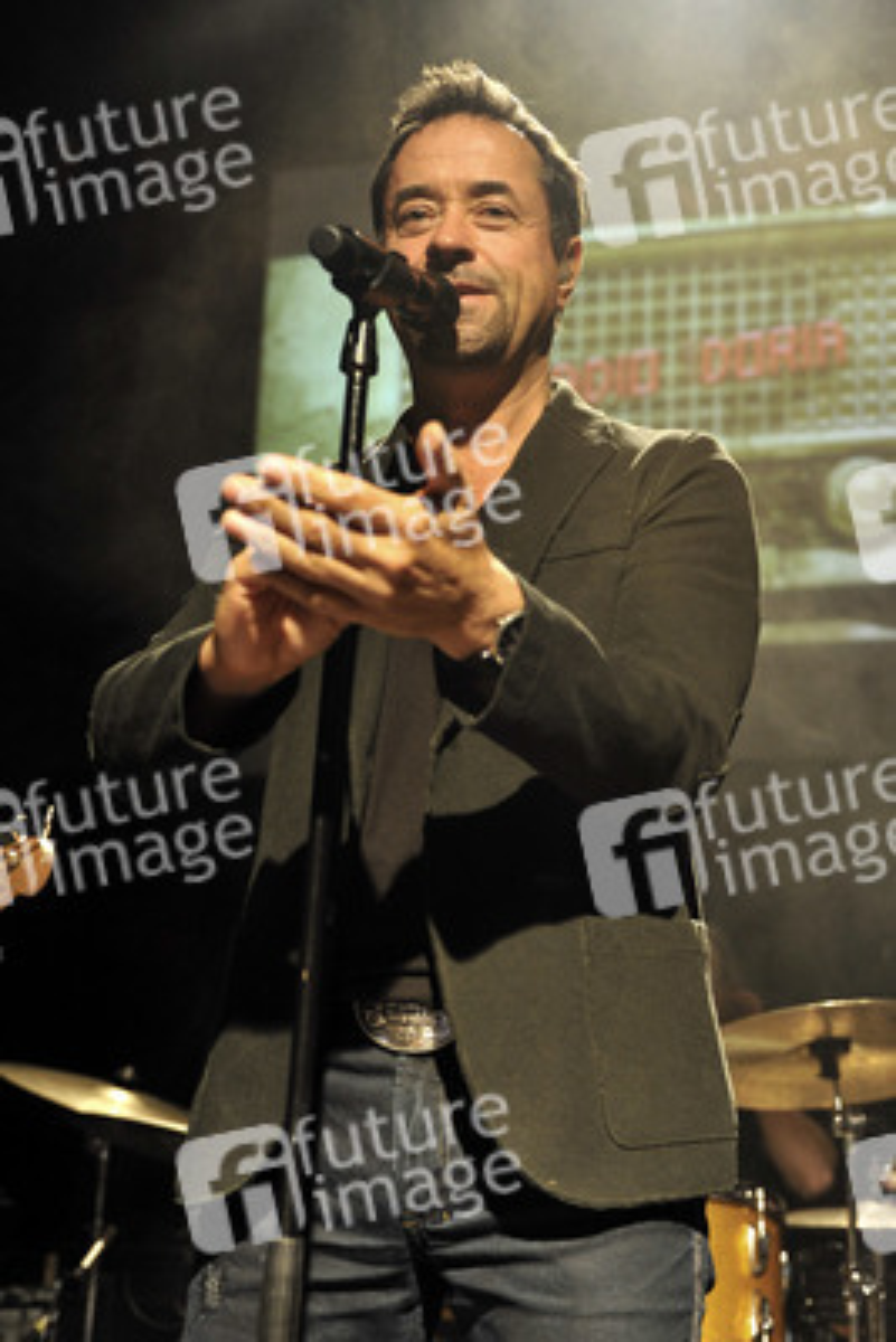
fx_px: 1343
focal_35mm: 36
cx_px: 448
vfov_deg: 53.1
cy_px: 671
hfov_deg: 36.9
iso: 1600
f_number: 2.8
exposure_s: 1/160
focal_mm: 36
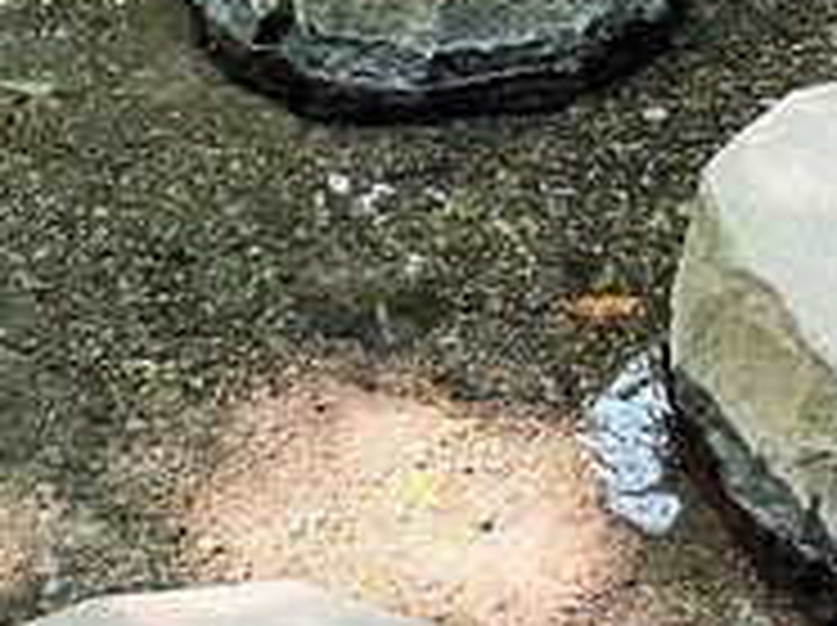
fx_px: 2753
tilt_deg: -53.3
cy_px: 1128
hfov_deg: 17.0
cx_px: 754
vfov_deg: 11.9
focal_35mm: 114
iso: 125
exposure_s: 1/53
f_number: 1.6
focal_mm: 4.2
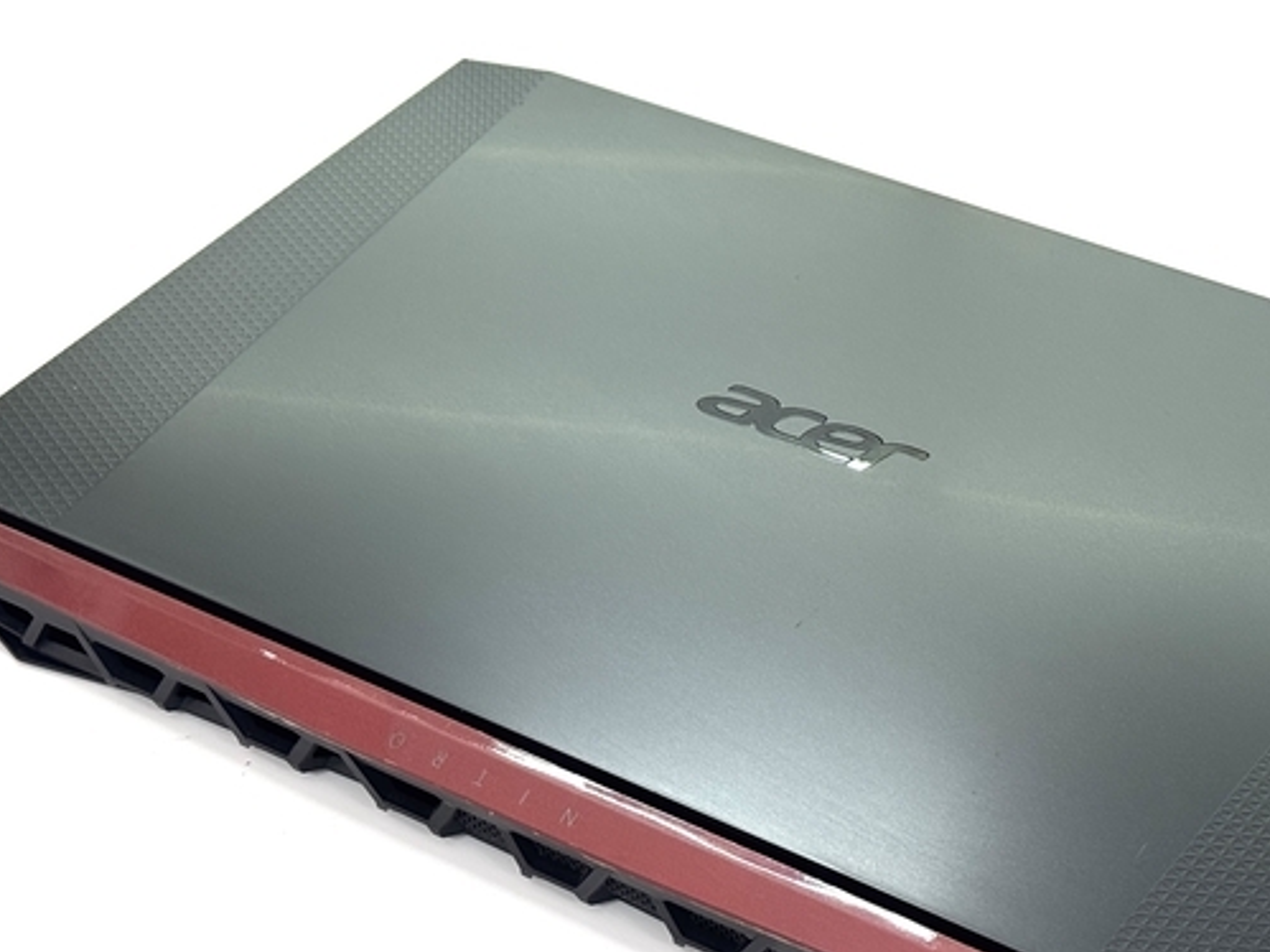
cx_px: 741
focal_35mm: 77
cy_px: 479
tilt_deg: -38.3
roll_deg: +2.0
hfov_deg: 25.3
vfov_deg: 19.1
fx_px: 2824
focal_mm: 6.76
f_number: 1.78
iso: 64
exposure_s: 1/121
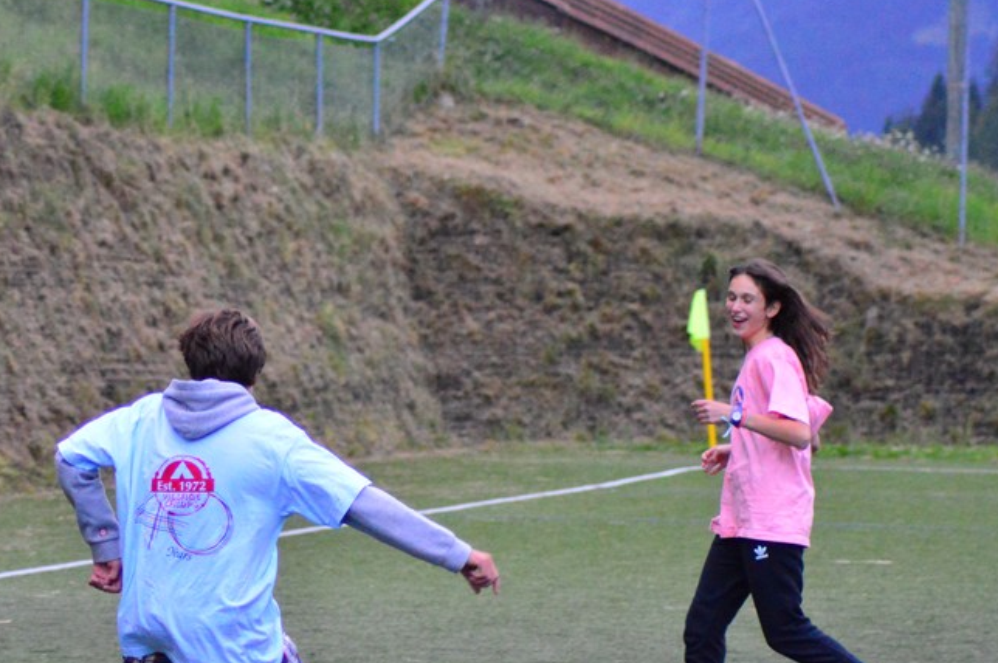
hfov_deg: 12.3
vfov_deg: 8.2
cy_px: 483
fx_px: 4625
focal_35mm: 167
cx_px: 215
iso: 3200
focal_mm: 70
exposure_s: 1/320
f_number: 4
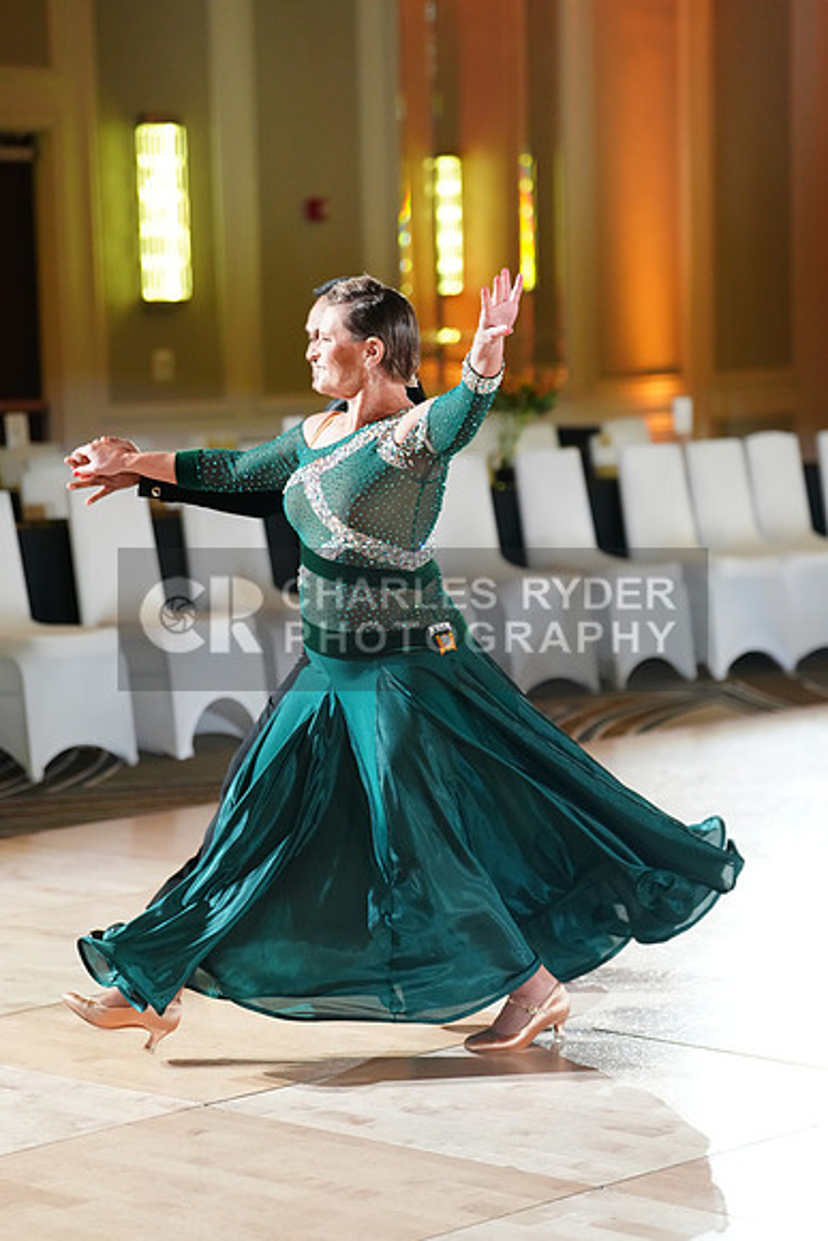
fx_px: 3517
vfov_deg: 20.0
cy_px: 620
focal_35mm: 102
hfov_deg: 13.4
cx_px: 414
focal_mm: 102
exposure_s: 1/320
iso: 3200
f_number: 2.8
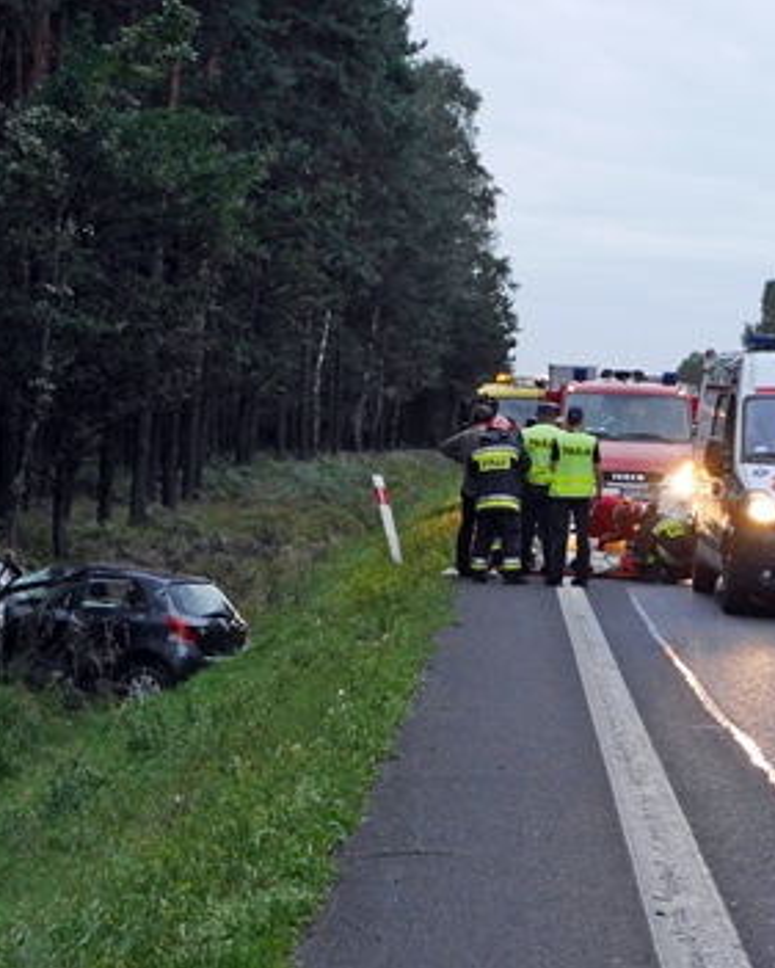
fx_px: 3038
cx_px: 509
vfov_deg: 18.1
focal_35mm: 106
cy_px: 523
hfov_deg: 14.5
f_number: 5.4
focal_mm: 30
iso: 1600
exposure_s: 1/60
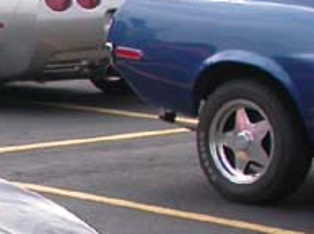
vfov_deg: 7.3
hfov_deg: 9.1
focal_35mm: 202
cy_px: 236
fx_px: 1829
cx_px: -373
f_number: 6
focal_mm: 7.85
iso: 100
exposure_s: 1/207
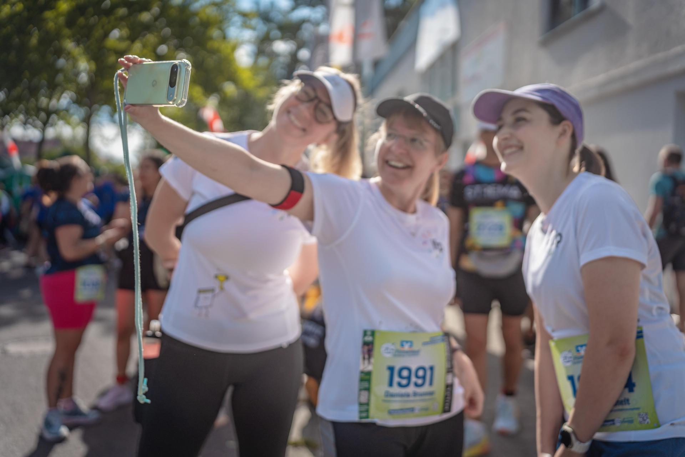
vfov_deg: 36.9
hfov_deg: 53.1
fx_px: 685
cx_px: 342
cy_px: 228
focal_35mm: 36
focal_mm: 36
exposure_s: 1/2500
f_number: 2
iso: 125
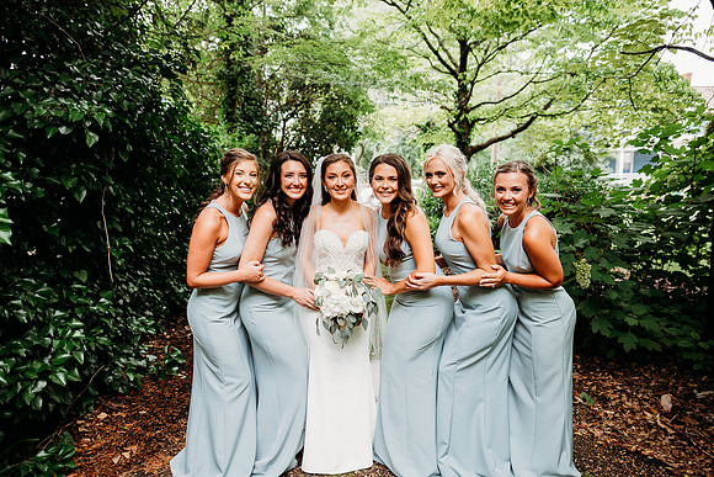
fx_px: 476
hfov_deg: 73.7
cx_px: 357
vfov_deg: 53.2
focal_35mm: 24
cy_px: 238
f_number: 2.5
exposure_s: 1/160
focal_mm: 24
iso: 160
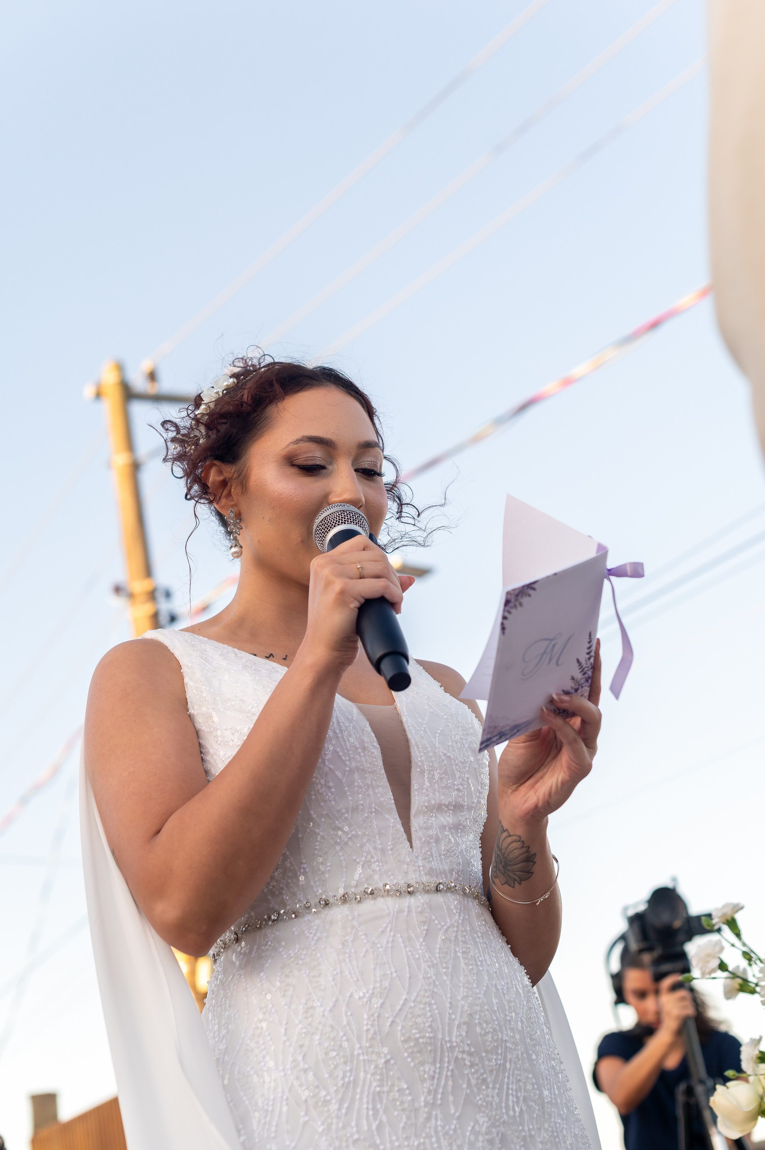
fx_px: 1596
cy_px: 575
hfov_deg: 27.0
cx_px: 382
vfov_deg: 39.6
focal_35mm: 50
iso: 320
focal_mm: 50
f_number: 3.2
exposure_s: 1/640
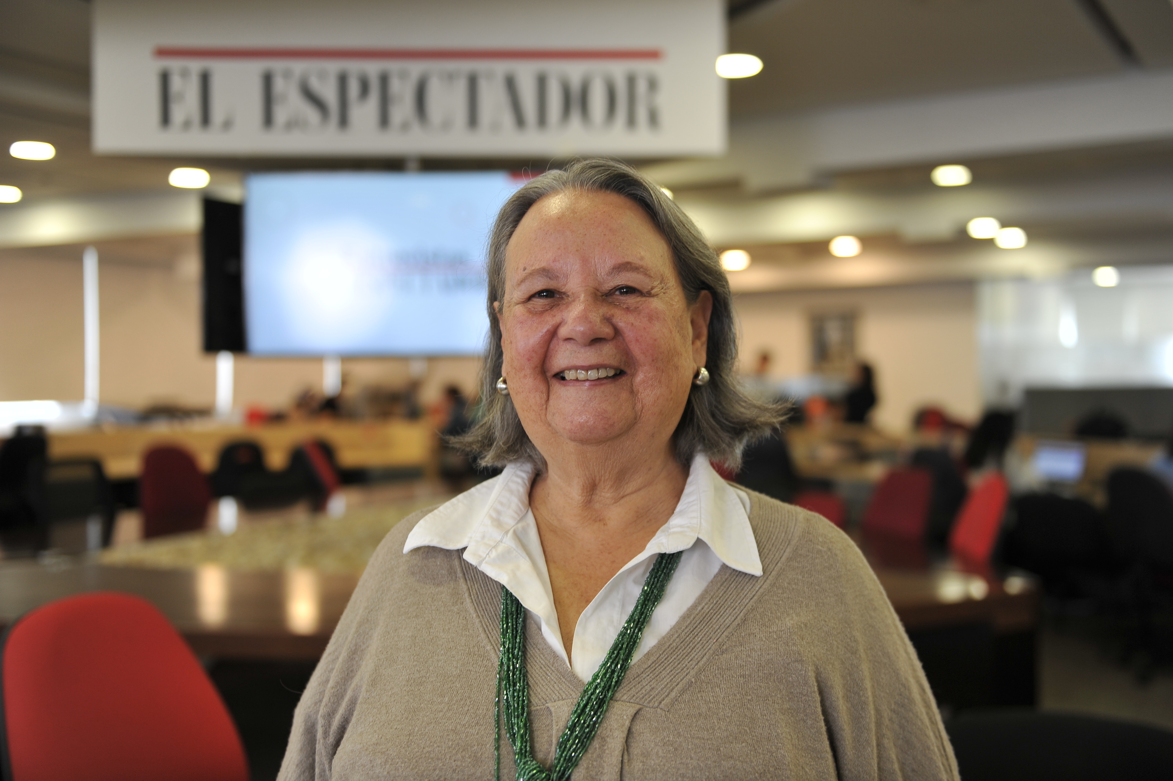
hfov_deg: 48.5
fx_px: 1302
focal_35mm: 40
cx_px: 586
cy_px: 390
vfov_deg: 33.4
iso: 400
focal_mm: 40
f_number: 2.8
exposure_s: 1/100
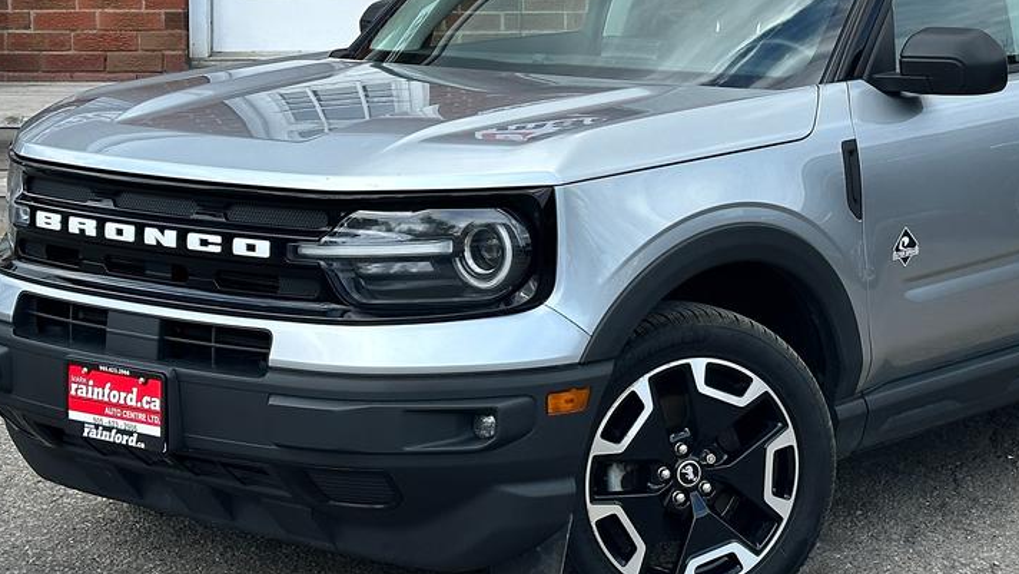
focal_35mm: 94
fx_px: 2541
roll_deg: +0.7
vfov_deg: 12.8
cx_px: 738
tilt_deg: -2.8
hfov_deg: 22.5
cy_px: 39
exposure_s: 1/1639
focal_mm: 6.86
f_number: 1.78
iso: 64
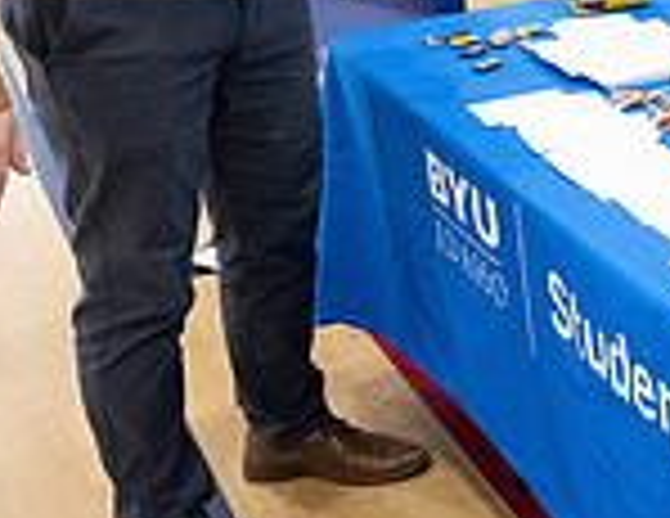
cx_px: 1050
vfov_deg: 21.5
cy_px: 1
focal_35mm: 67
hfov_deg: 22.5
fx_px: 1311
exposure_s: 1/320
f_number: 4
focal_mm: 14
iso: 5000
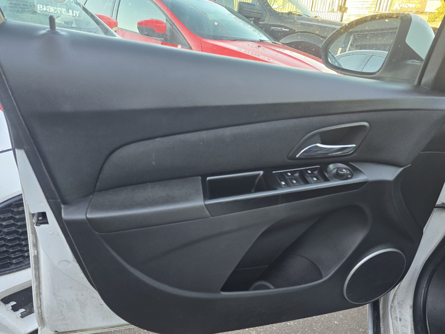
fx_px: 296
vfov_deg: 58.9
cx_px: 222
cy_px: 167
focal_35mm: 23
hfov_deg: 73.9
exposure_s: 1/120
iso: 160
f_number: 1.7
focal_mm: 6.3
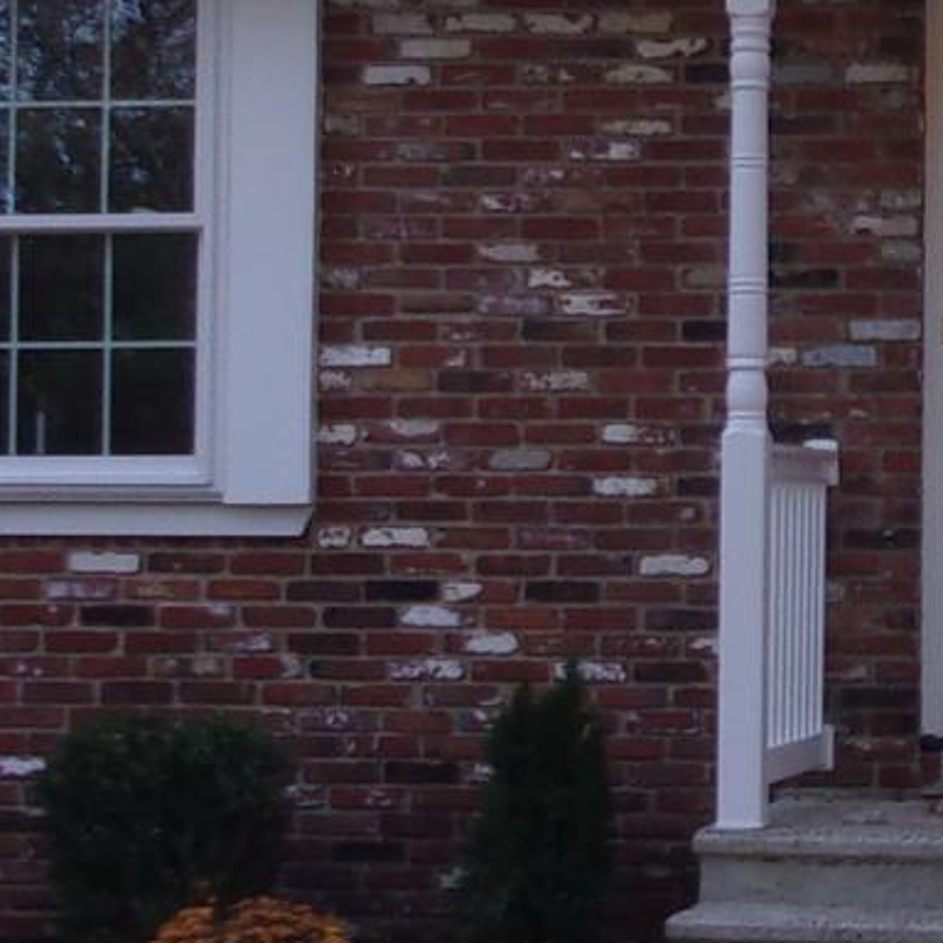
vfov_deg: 13.2
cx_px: 1117
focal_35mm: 132
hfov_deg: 12.9
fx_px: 4068
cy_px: 273
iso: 80
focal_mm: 5.1
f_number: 3.9
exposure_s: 1/125
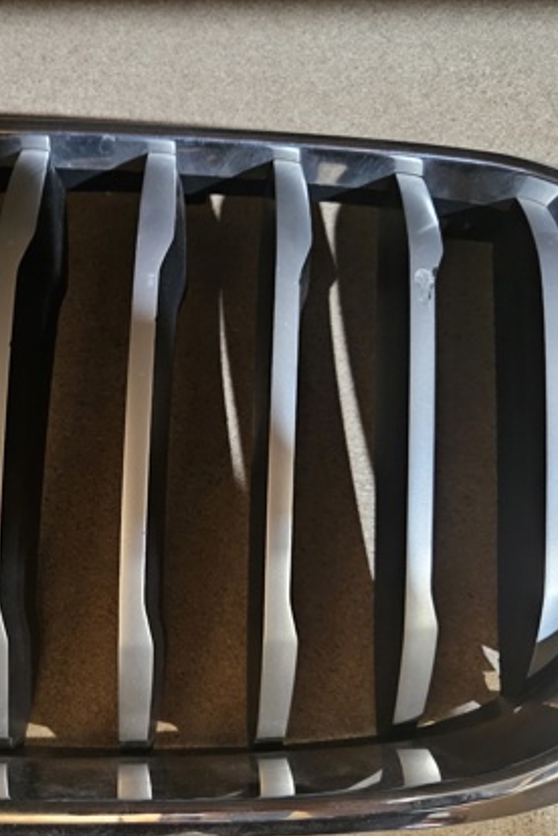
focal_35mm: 37
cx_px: 121
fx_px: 860
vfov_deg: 51.9
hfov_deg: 34.9
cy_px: 438
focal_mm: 5.4
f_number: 1.8
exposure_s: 1/16.7
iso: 2000
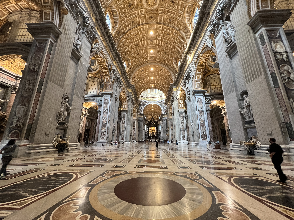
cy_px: 110
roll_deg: -0.3
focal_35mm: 13
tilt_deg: +14.8
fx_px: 110
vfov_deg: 89.9
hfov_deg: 106.2
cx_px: 147
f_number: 1.8
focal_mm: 1.57
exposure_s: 1/50
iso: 400
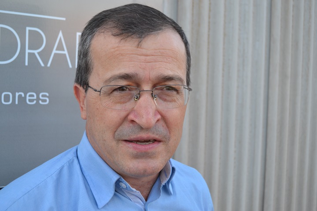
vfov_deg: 31.9
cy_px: 106
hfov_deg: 46.4
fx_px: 370
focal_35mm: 42
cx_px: 158
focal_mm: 28
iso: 400
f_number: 4.5
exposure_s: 1/50
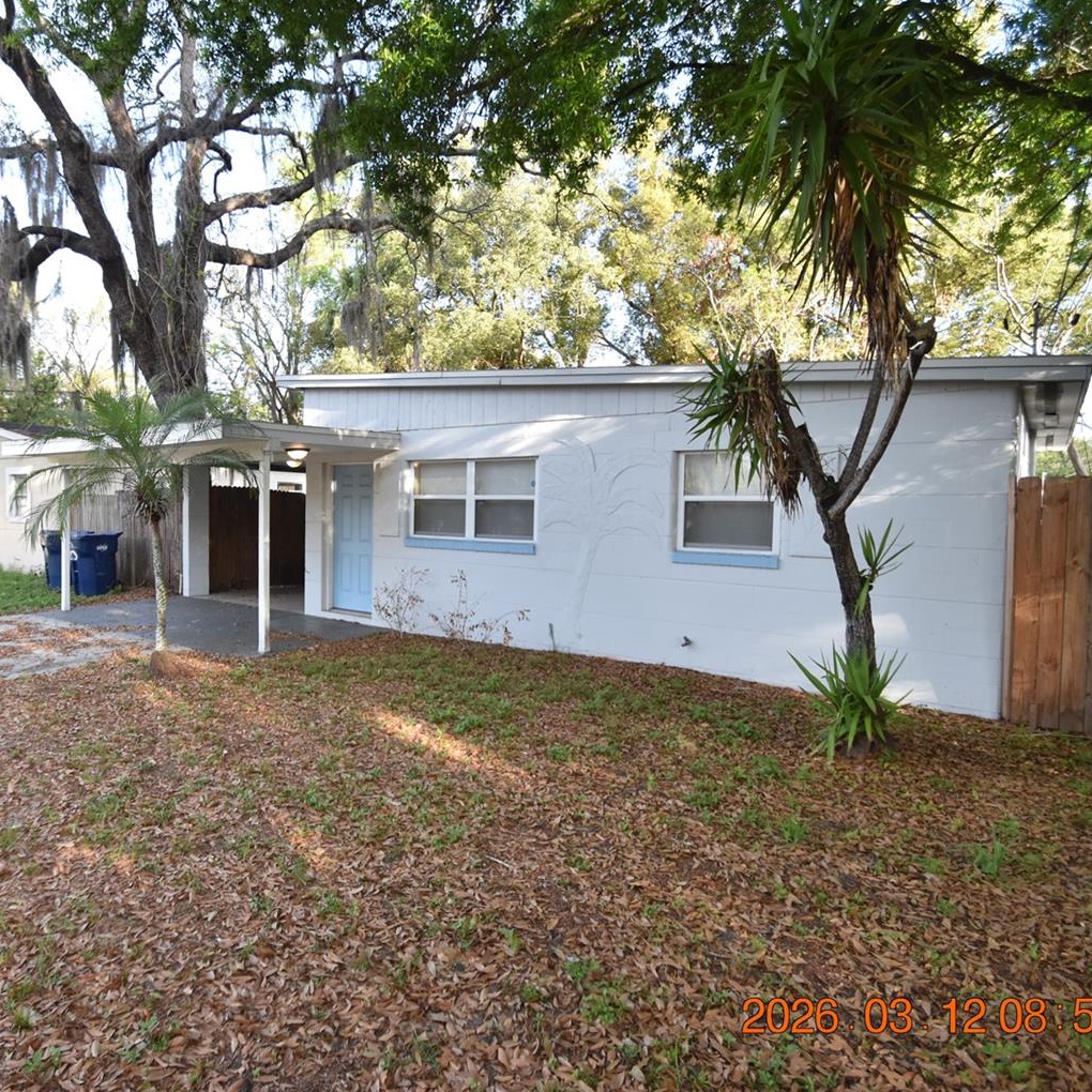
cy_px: 531
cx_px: 426
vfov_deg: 74.8
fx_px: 714
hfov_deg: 73.8
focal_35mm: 20
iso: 800
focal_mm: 10
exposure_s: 1/750
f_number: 3.5
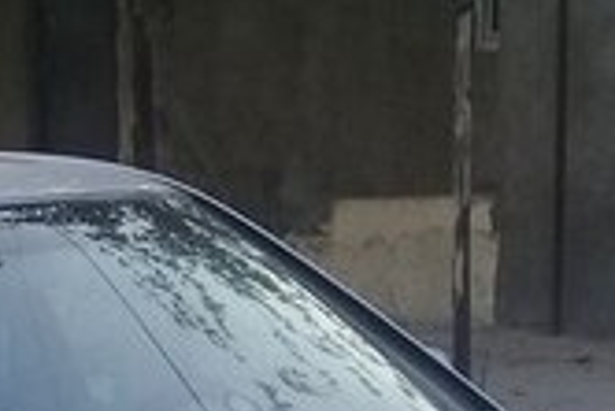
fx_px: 2189
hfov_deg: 15.8
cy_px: 909
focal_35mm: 128
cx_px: 33
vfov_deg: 9.7
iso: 50
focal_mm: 3.3
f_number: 2.2
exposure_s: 1/201
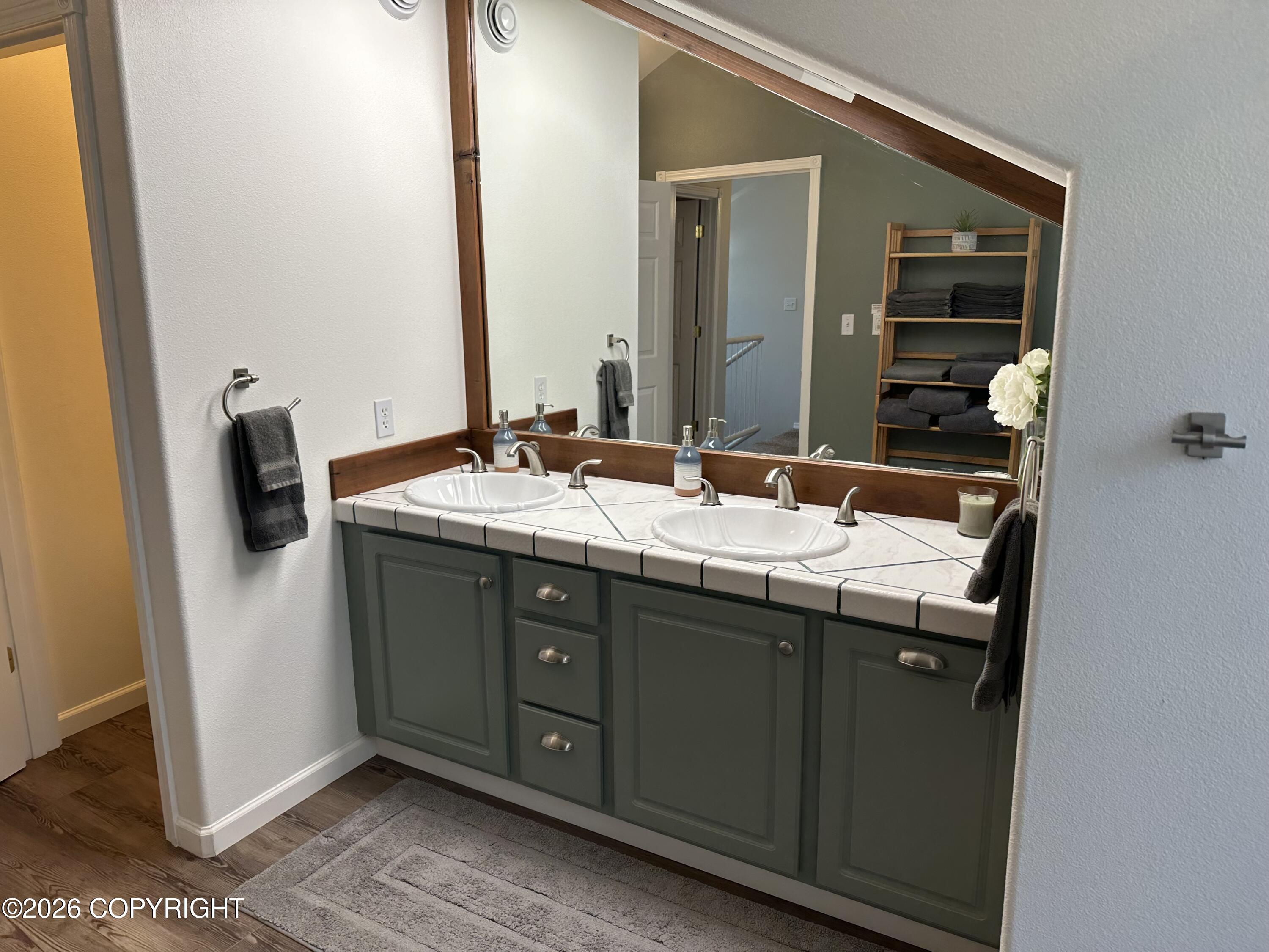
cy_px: 476
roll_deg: +0.1
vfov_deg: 56.8
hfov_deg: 71.6
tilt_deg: -11.7
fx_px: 880
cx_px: 634
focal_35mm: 24
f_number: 1.78
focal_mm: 6.86
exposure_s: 1/120
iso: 64
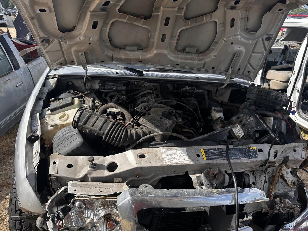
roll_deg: -3.6
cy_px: 116
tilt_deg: -23.7
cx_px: 154
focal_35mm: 24
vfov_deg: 56.8
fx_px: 214
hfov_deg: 71.6
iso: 80
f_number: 1.78
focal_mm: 6.86
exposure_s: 1/1988
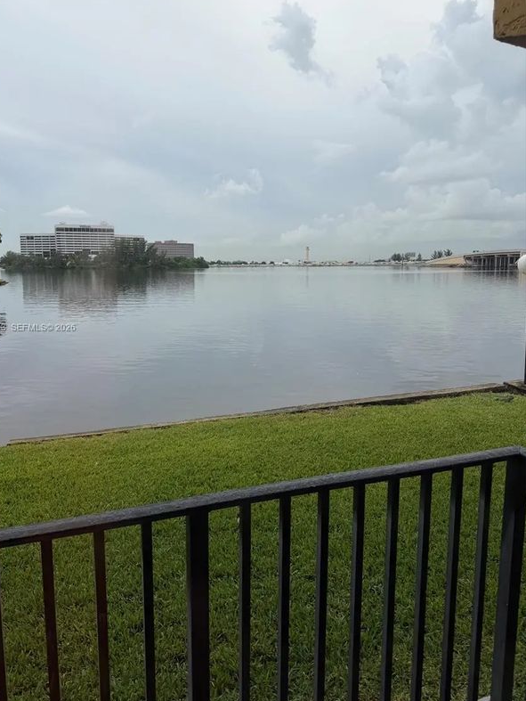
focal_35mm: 26
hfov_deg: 53.0
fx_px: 526
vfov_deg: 67.2
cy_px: 328
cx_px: 243
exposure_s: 1/4405
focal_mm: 6.76
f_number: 1.78
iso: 80
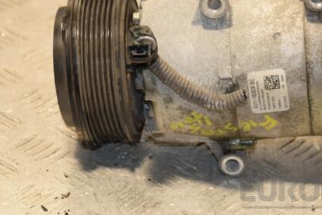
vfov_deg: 7.4
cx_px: 226
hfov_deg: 11.1
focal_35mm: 185
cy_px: 86
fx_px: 1652
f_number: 5.6
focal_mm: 85
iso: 800
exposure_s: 1/125
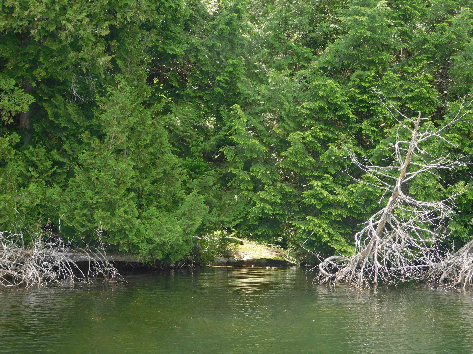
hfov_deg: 21.5
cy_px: 177
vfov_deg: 16.2
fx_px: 1243
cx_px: 236
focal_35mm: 91
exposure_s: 1/125
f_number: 4.5
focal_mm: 16.1
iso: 125
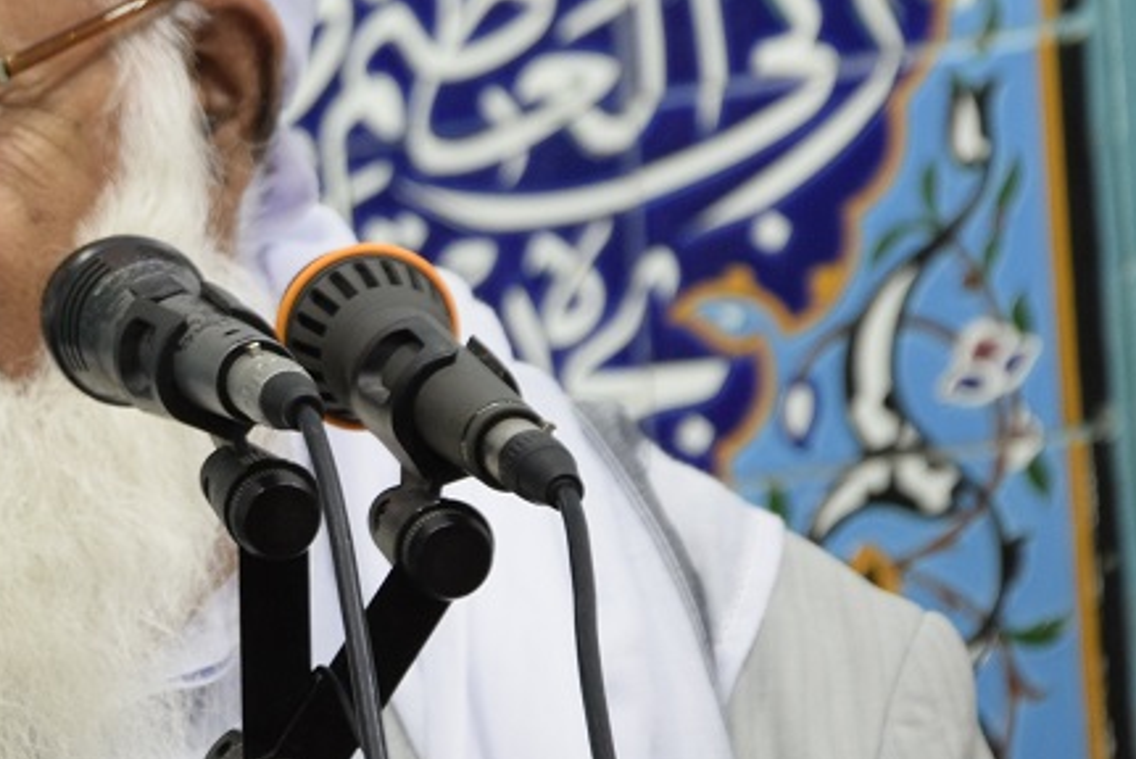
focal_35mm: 313
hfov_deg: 6.5
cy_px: 223
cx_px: -124
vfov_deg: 4.4
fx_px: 9883
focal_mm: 90
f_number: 5.6
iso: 1000
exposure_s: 1/30
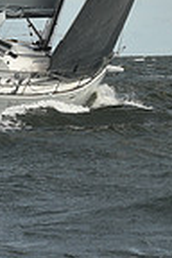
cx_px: 141
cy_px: -206
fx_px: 2021
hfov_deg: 4.9
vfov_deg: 7.1
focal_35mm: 282
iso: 250
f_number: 10
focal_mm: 70
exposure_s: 1/800
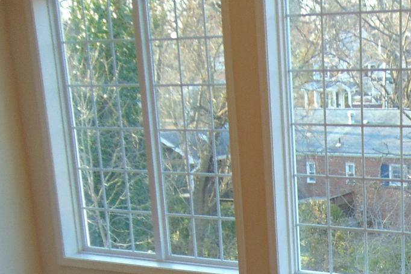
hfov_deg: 25.0
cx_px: 385
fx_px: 891
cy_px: 390
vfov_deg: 16.2
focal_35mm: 78
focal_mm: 4.5
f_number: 3
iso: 80
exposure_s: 1/50
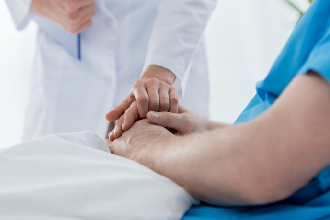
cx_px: 159
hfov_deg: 15.1
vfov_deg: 10.1
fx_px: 1247
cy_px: 102
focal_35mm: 136
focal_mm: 122
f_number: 3.5
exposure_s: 1/200
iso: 160
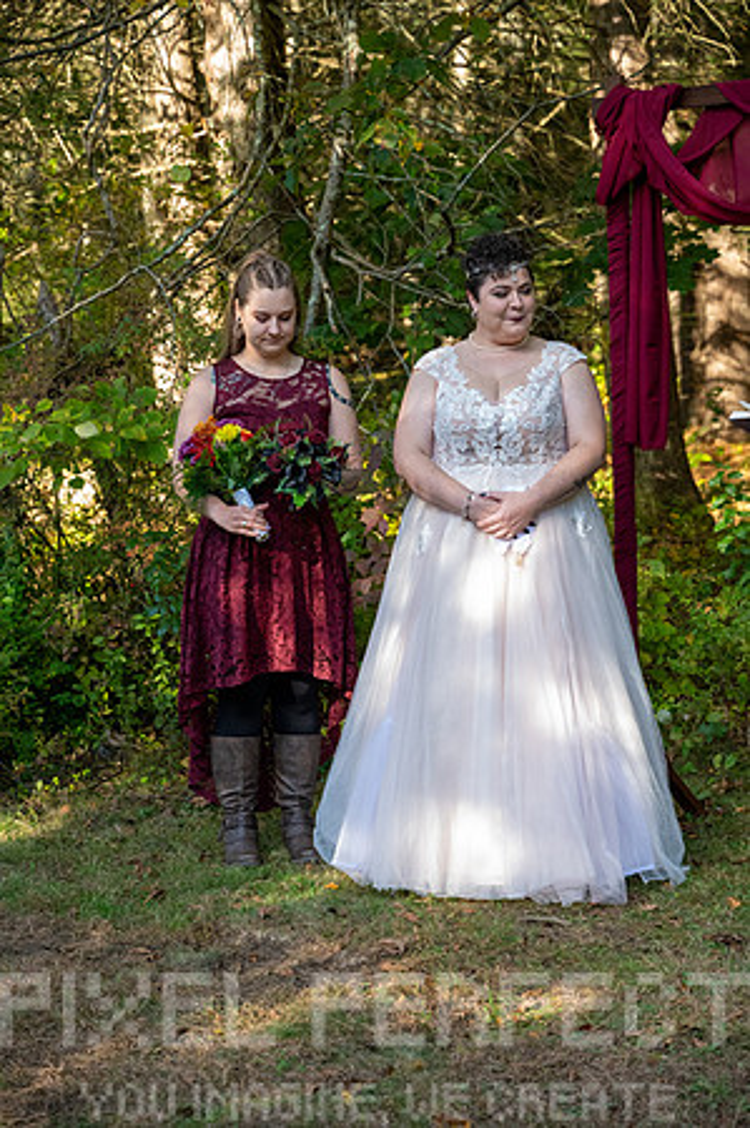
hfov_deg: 18.1
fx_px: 2349
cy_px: 564
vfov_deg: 27.0
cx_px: 375
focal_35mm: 75
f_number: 4.5
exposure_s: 1/2500
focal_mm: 75
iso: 6400
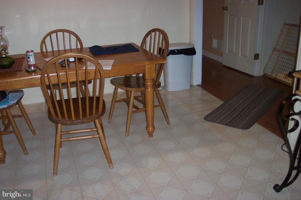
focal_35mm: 38
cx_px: 150
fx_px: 318
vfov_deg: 35.1
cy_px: 100
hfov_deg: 50.7
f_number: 2.8
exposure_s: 1/30
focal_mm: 8
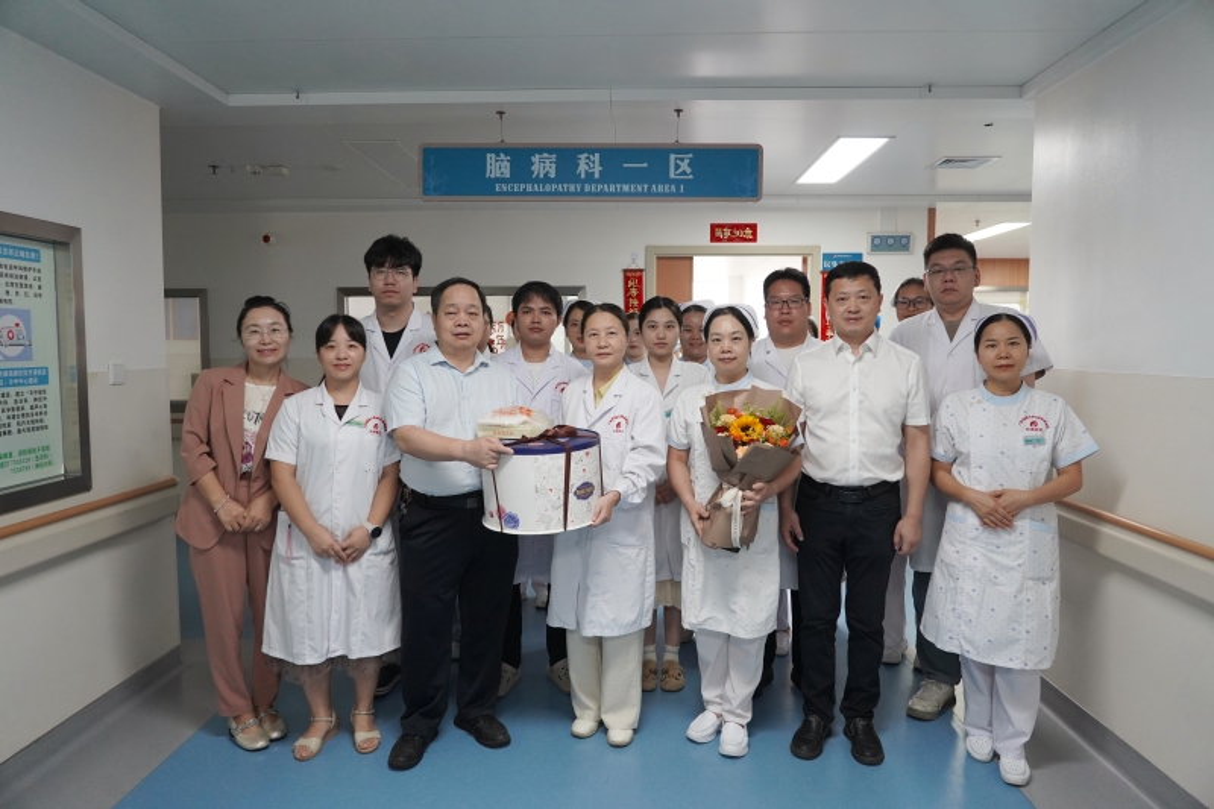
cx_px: 607
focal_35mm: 24
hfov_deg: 73.8
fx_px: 809
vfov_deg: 53.1
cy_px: 404
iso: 2500
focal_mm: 24
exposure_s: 1/160
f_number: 4
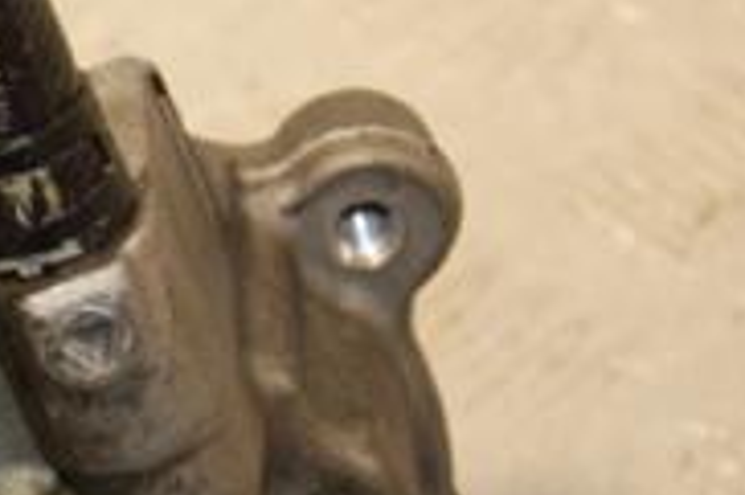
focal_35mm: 307
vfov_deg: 4.5
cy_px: 417
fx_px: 6347
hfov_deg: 6.7
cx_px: -168
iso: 800
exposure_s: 1/200
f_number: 5.6
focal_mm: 62
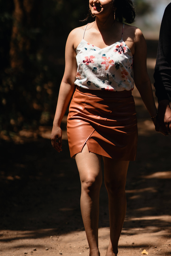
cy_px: 35
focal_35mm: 169
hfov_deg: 8.1
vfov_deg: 12.1
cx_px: 160
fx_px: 1204
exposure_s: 1/2000
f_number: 1.4
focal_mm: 85
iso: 50
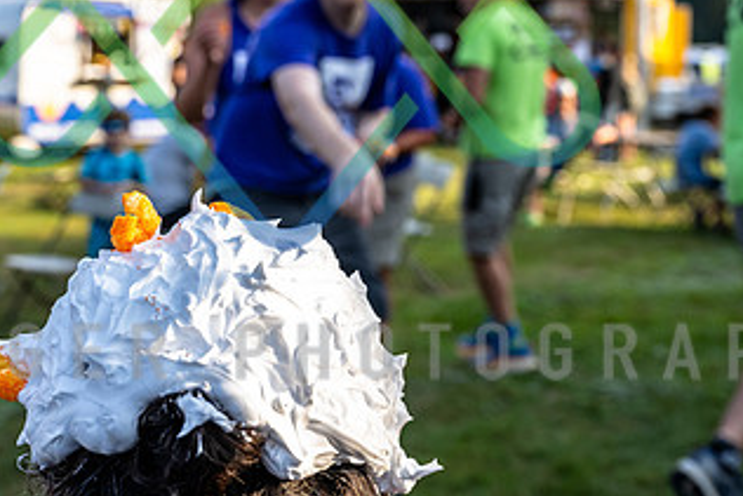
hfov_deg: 29.5
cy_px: 123
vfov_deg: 19.9
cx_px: 285
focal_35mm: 68
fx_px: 1404
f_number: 4.5
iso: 500
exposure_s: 1/1600
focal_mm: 37
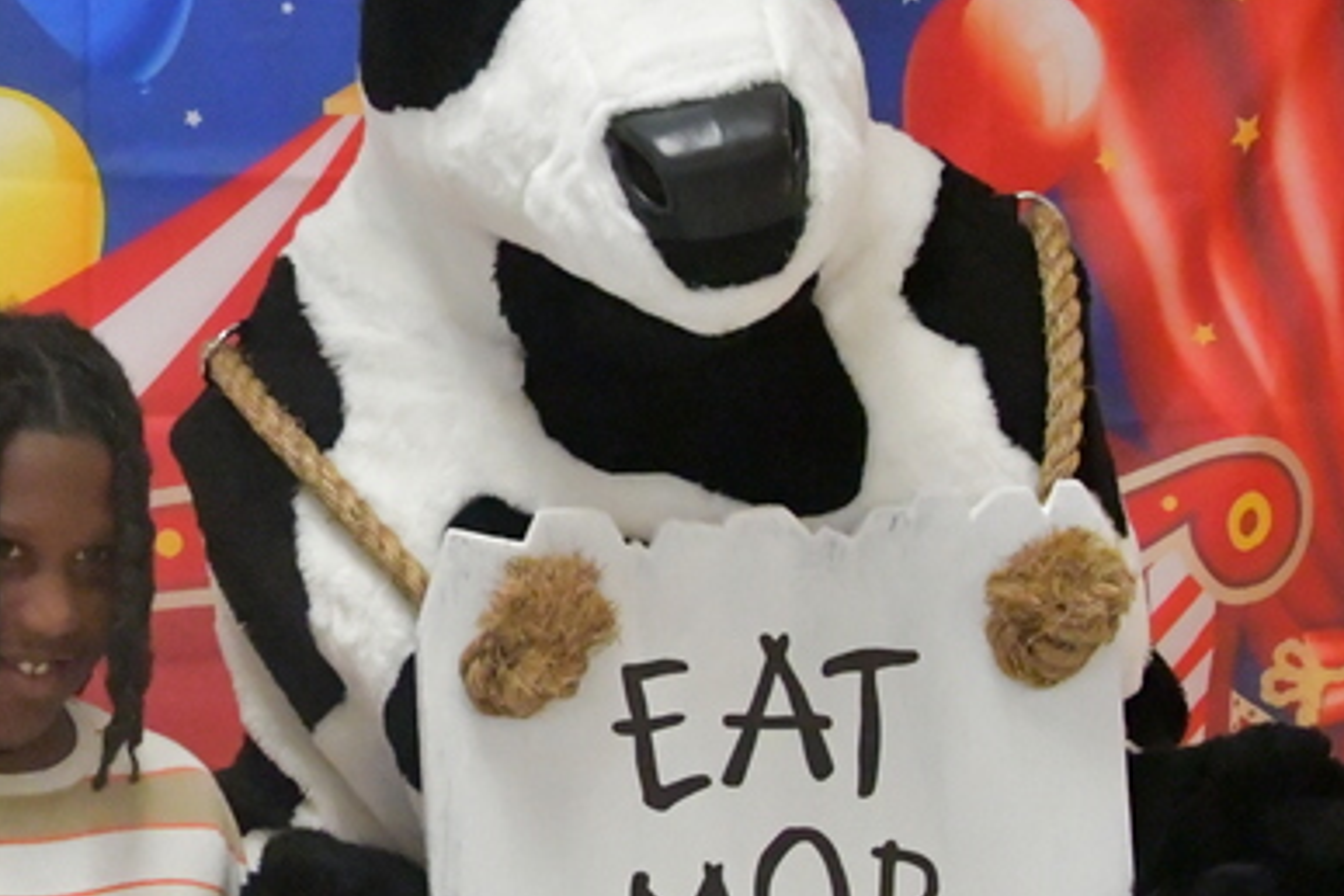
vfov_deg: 12.3
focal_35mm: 111
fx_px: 4144
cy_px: 582
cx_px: 122
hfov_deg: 18.1
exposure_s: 1/800
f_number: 5
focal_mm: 28
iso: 10000
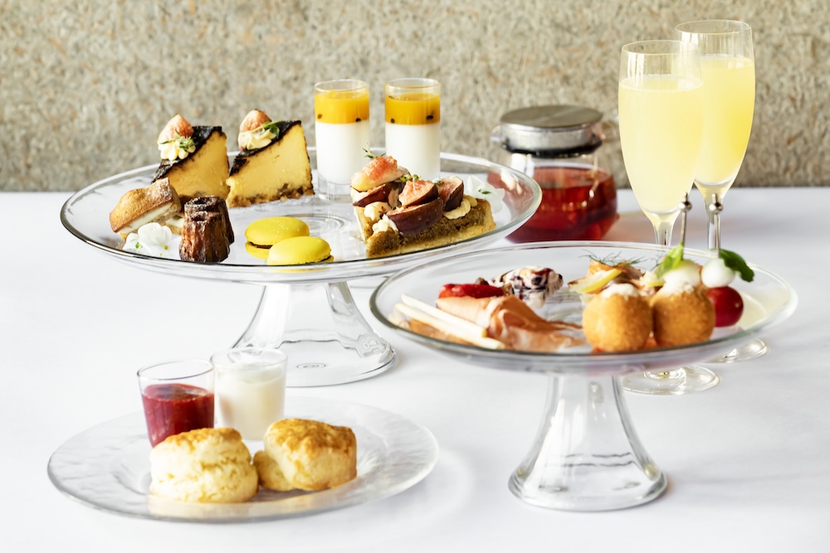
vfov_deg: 10.5
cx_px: 415
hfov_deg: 15.7
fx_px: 3009
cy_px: 276
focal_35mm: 130
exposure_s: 1/60
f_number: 5
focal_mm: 87
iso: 400
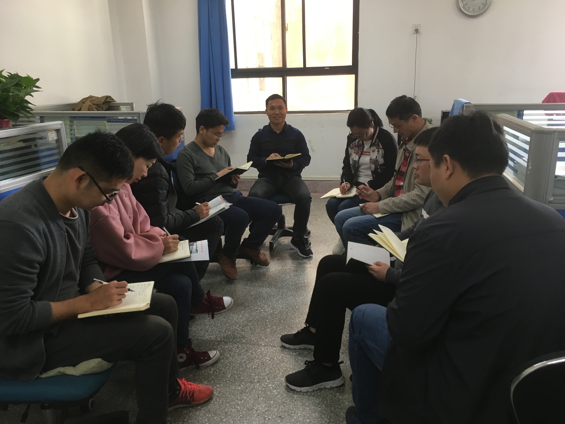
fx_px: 473
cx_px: 282
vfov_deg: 48.2
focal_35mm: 29
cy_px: 212
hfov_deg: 61.7
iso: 125
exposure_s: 1/33
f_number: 2.2
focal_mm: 4.15
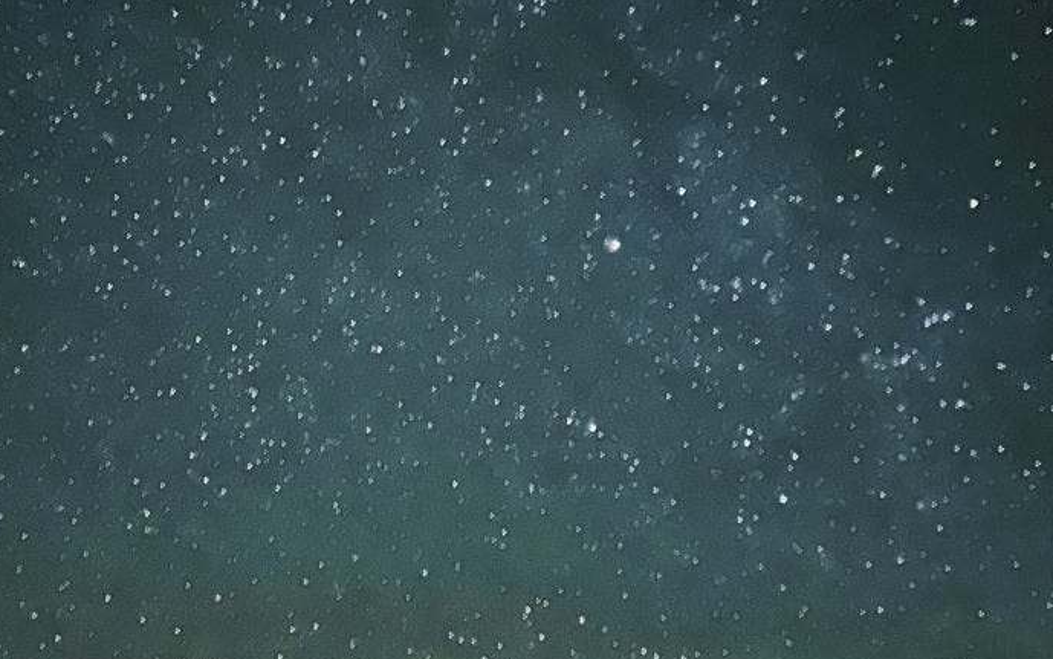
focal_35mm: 48
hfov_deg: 41.2
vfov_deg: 26.8
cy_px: 245
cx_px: 344
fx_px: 1378
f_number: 1.5
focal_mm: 5.7
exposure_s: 10
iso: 6400
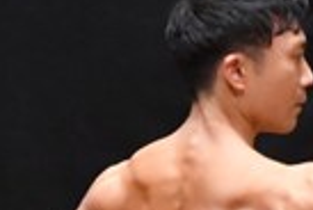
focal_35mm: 1691
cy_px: 340
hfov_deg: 1.2
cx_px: 147
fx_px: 14734
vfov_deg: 0.8
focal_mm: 200
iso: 6400
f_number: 5.6
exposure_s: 1/400
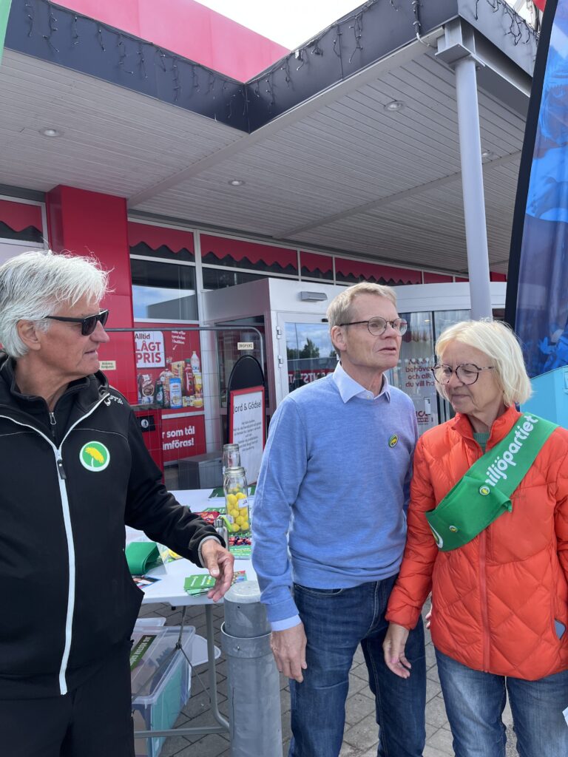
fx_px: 569
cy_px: 378
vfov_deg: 67.3
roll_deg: +3.8
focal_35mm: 26
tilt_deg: +1.1
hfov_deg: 53.1
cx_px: 284
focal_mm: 5.1
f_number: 1.6
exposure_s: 1/951
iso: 50
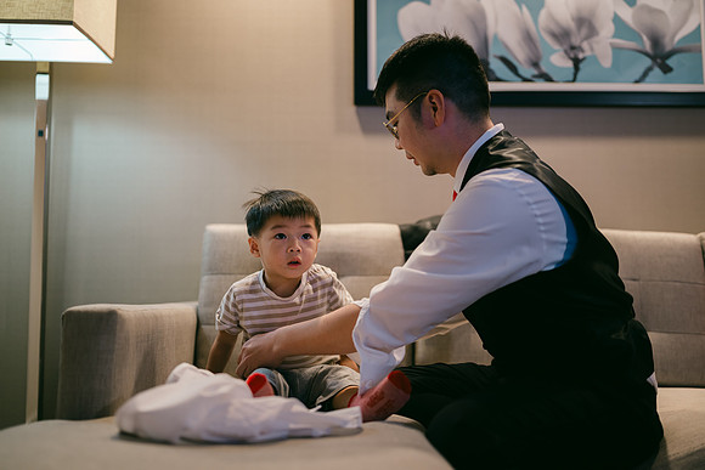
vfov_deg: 37.9
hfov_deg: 54.4
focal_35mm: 35
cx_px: 352
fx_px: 686
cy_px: 235
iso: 400
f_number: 1.2
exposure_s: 1/200
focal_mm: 35
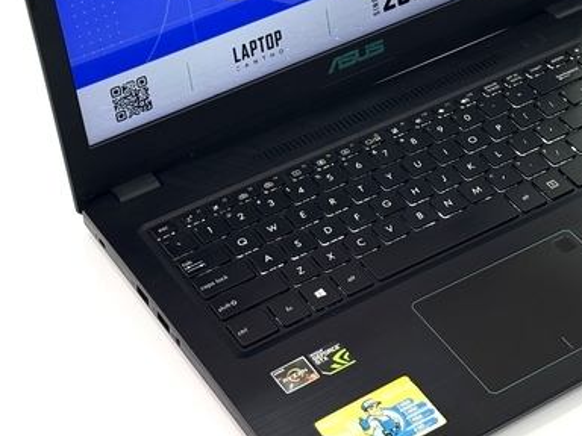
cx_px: 386
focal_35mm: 100
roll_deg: +2.6
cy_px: 68
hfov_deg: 19.6
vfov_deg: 14.7
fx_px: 1681
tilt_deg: -36.5
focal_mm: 6.76
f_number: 1.78
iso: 50
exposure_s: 1/100
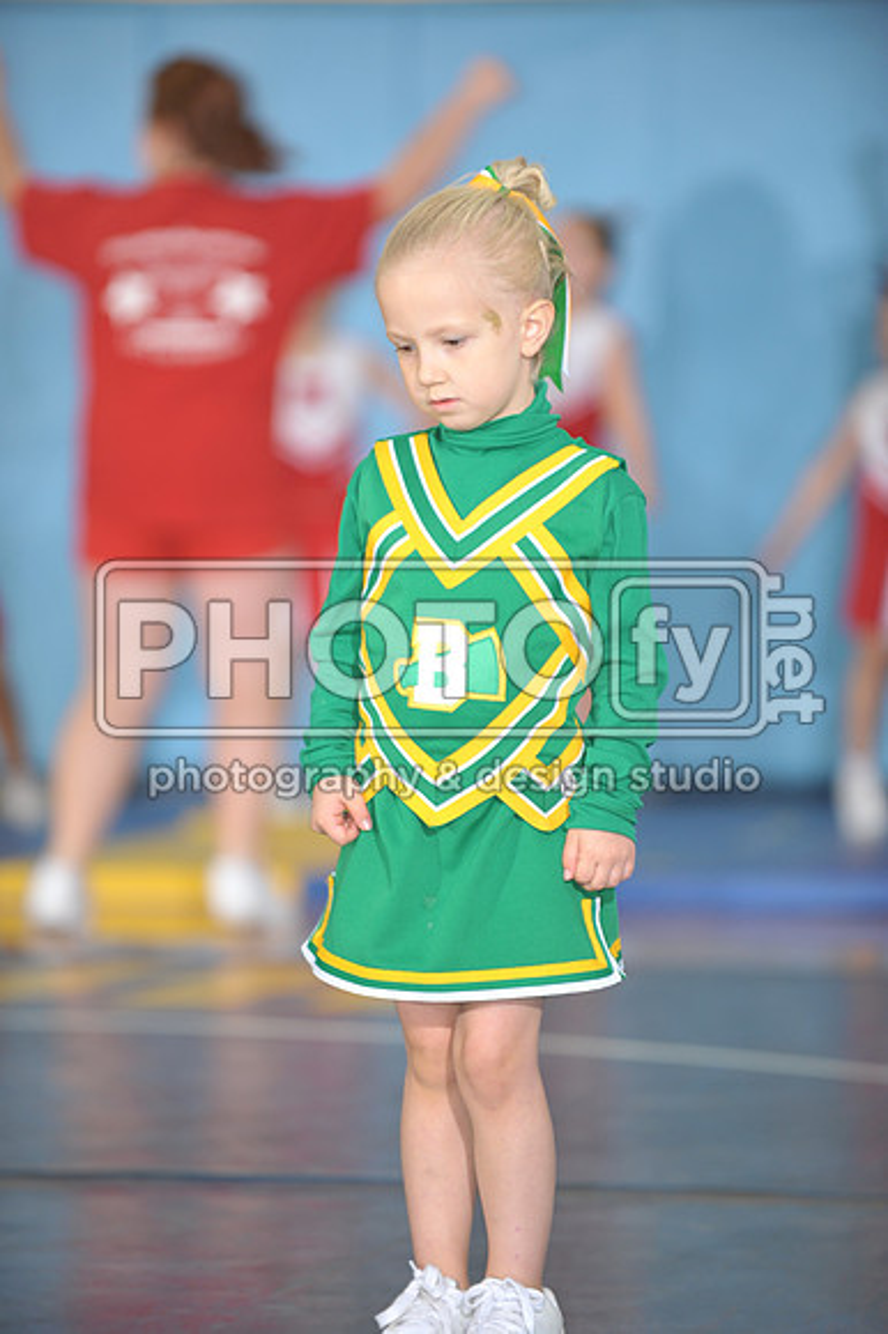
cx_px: 444
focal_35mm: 200
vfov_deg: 10.3
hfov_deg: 6.9
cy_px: 667
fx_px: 7408
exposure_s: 1/100
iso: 500
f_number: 2.8
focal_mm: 200
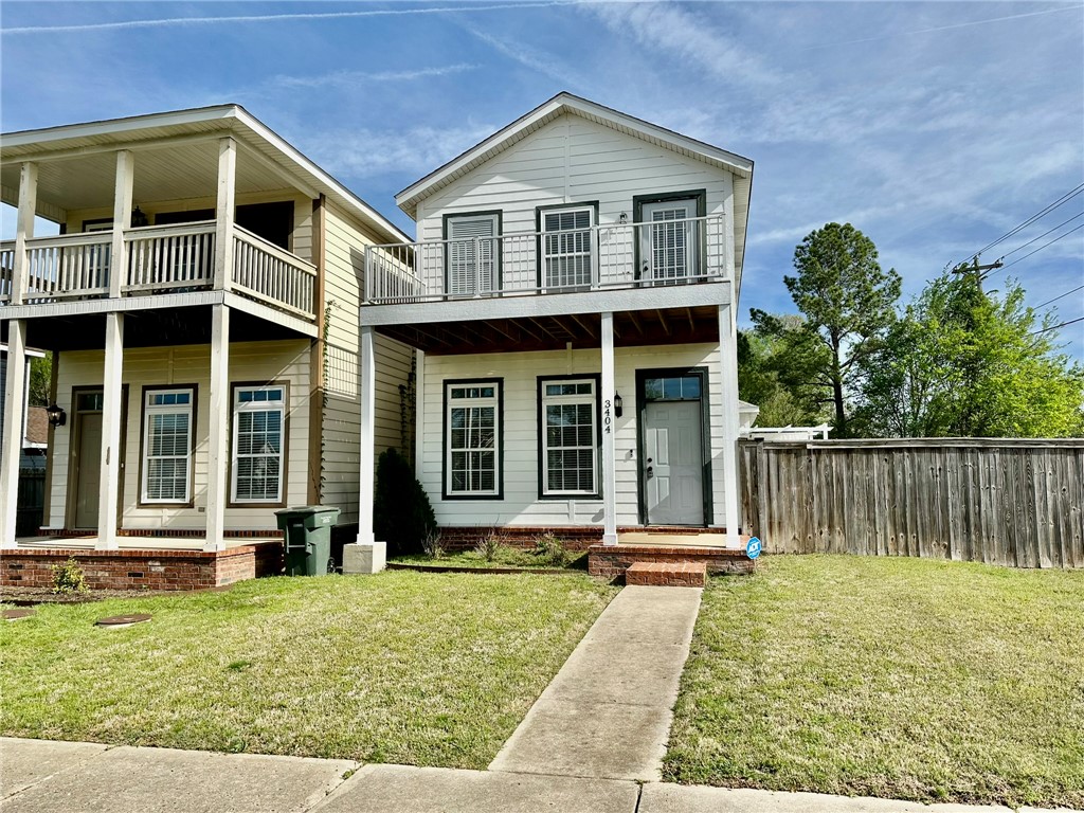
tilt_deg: +5.8
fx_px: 752
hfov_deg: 71.6
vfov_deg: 56.8
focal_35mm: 24
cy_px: 406
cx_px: 542
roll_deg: -0.3
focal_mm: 6.86
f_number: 1.78
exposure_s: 1/4762
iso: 80
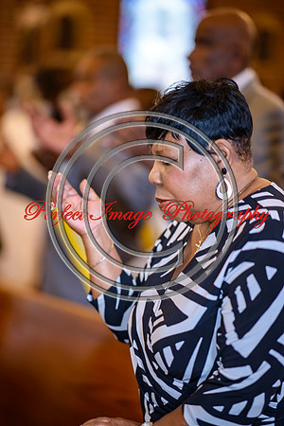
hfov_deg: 13.0
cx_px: 142
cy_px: 213
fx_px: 1242
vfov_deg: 19.5
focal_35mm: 105
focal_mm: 105
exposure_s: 1/100
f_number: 1.6
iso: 280
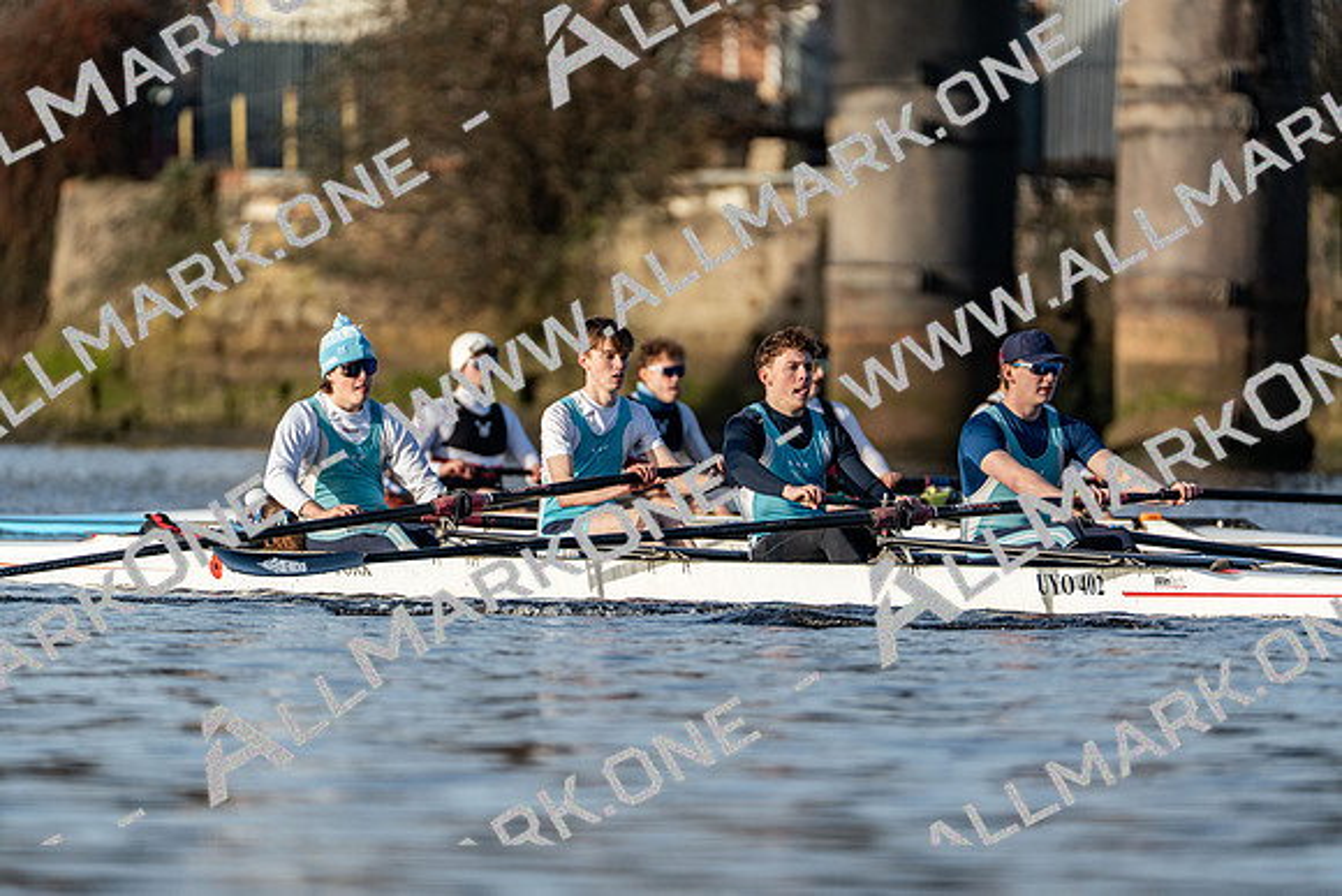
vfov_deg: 2.3
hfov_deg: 3.4
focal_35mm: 600
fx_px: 22371
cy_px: 448
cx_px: 671
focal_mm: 600
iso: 500
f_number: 6.3
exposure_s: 1/2000
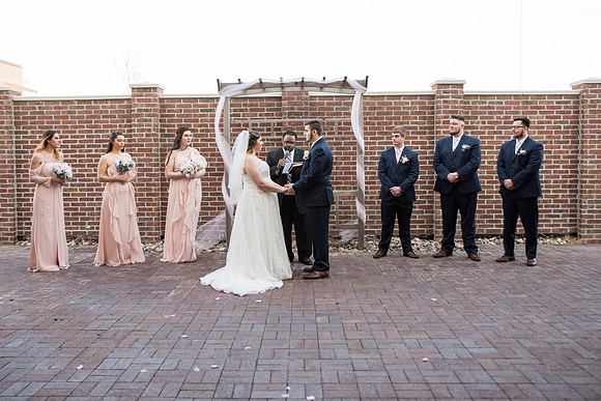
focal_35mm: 33
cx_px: 288
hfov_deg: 57.0
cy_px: 183
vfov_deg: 39.8
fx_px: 553
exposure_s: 1/200
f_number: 3.5
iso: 250
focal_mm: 29
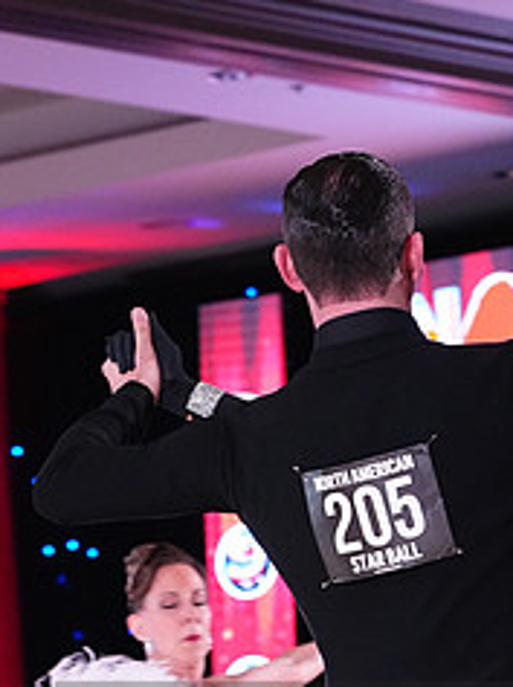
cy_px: 780
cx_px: 456
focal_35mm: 231
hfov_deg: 6.4
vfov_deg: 8.5
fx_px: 4577
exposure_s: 1/320
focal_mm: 98
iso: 8000
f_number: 5.6
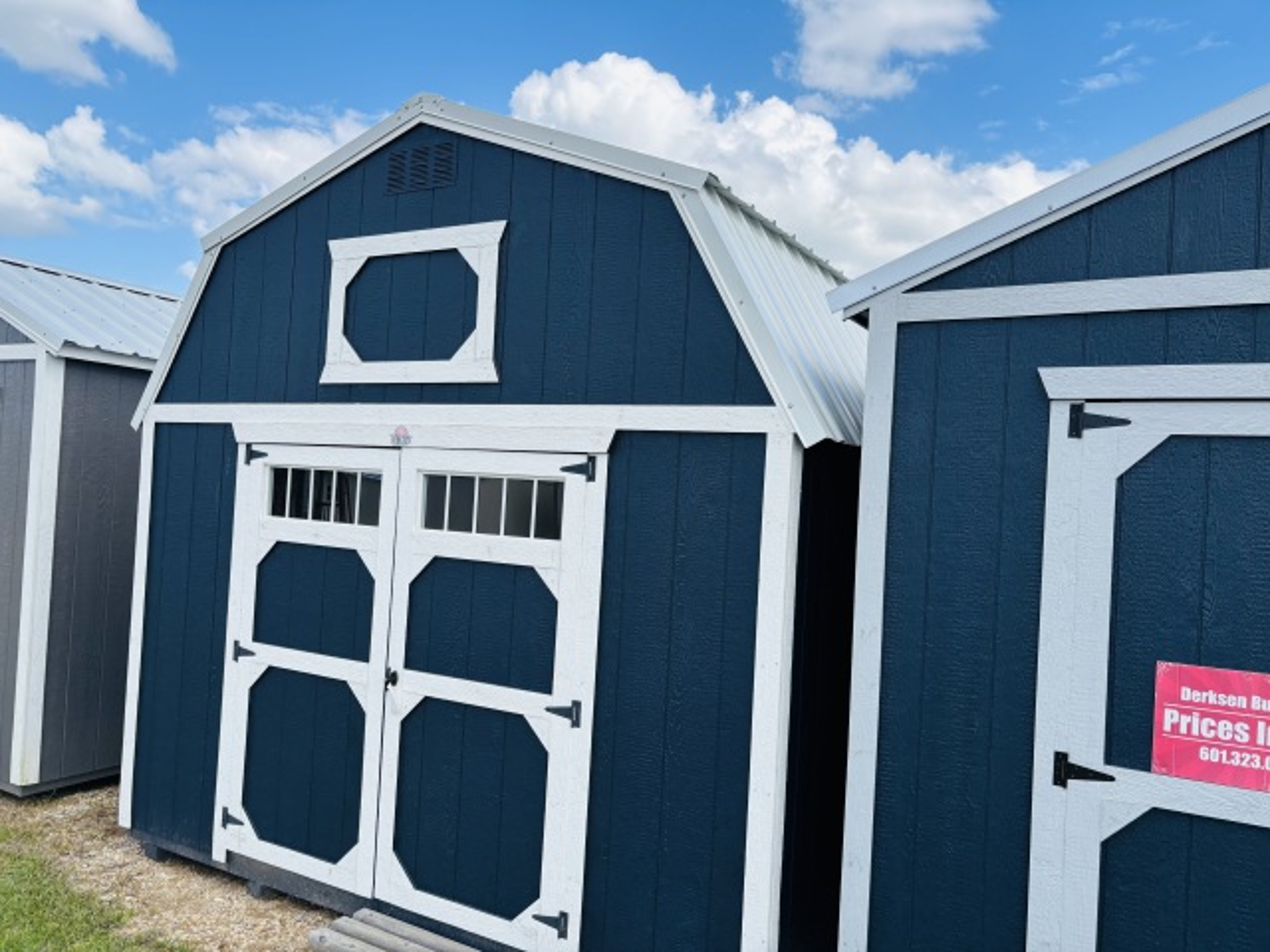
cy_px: 476
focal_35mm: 26
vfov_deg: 53.1
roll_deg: -2.9
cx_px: 635
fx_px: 954
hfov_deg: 67.3
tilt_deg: +0.5
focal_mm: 5.96
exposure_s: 1/2024
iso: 50
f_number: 1.6
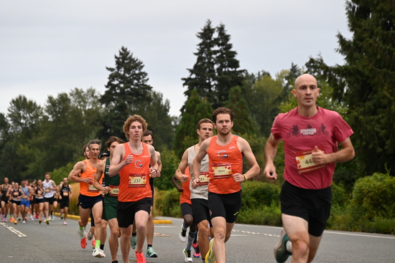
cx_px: 198
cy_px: 132
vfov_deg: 9.8
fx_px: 1536
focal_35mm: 140
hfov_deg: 14.6
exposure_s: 1/250
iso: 640
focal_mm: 140
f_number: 6.3
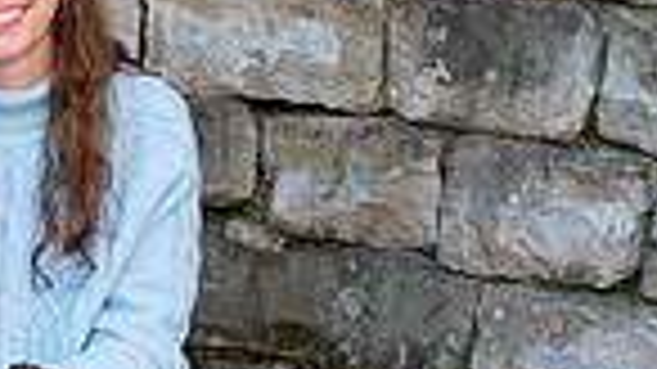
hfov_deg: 19.5
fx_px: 1881
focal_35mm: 108
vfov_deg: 11.0
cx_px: 72
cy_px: 441
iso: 320
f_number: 4
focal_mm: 26
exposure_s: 1/160
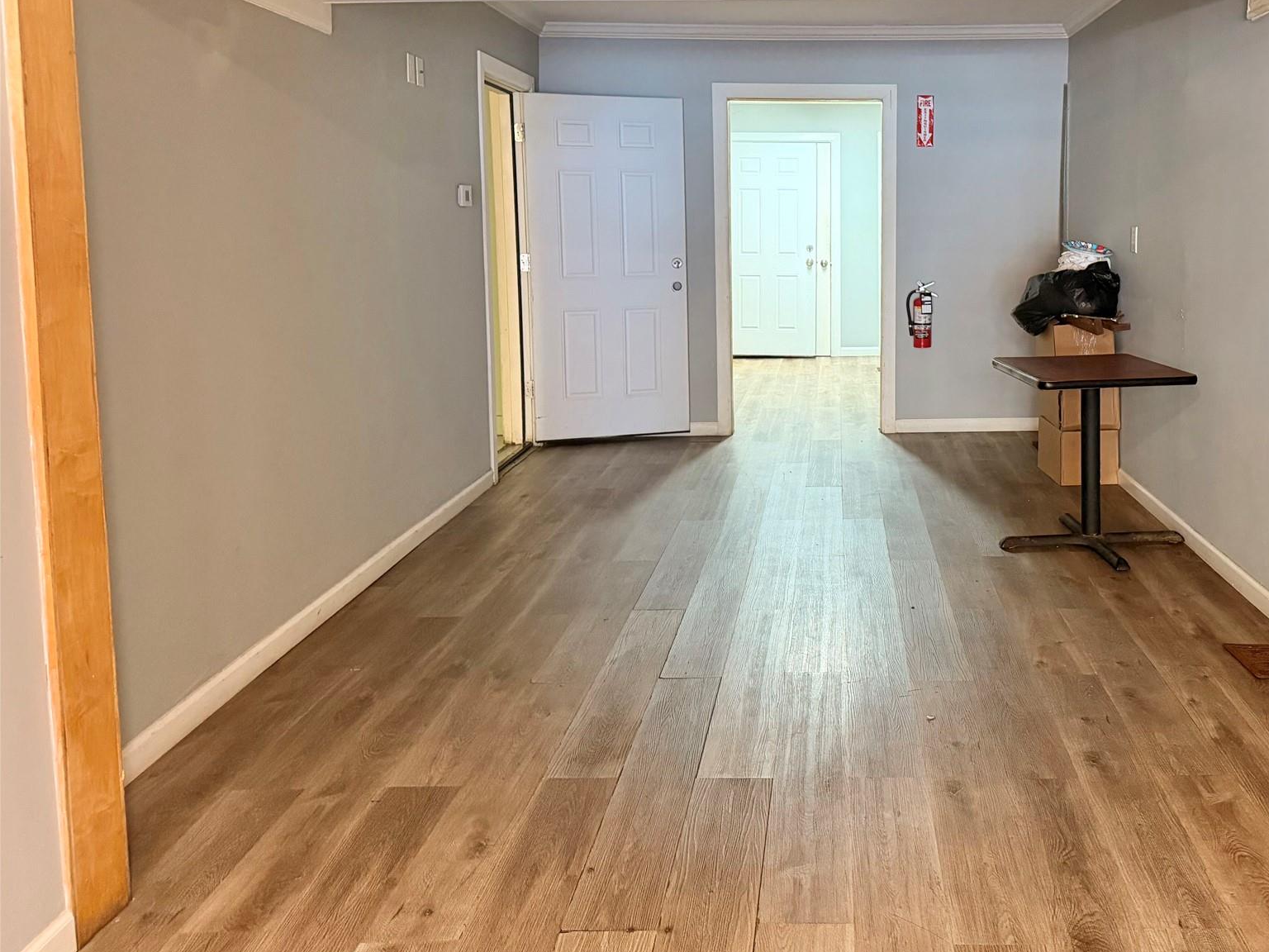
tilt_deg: -5.4
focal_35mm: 32
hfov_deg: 55.6
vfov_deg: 43.6
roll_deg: +0.9
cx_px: 845
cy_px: 328
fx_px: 1173
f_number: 1.78
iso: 500
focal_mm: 6.76
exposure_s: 1/60
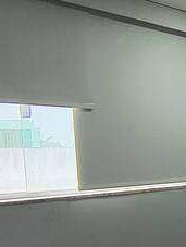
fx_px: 407
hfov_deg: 19.5
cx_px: 332
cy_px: 213
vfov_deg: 32.4
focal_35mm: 57
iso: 245
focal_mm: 2.13
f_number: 2.2
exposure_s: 1/60
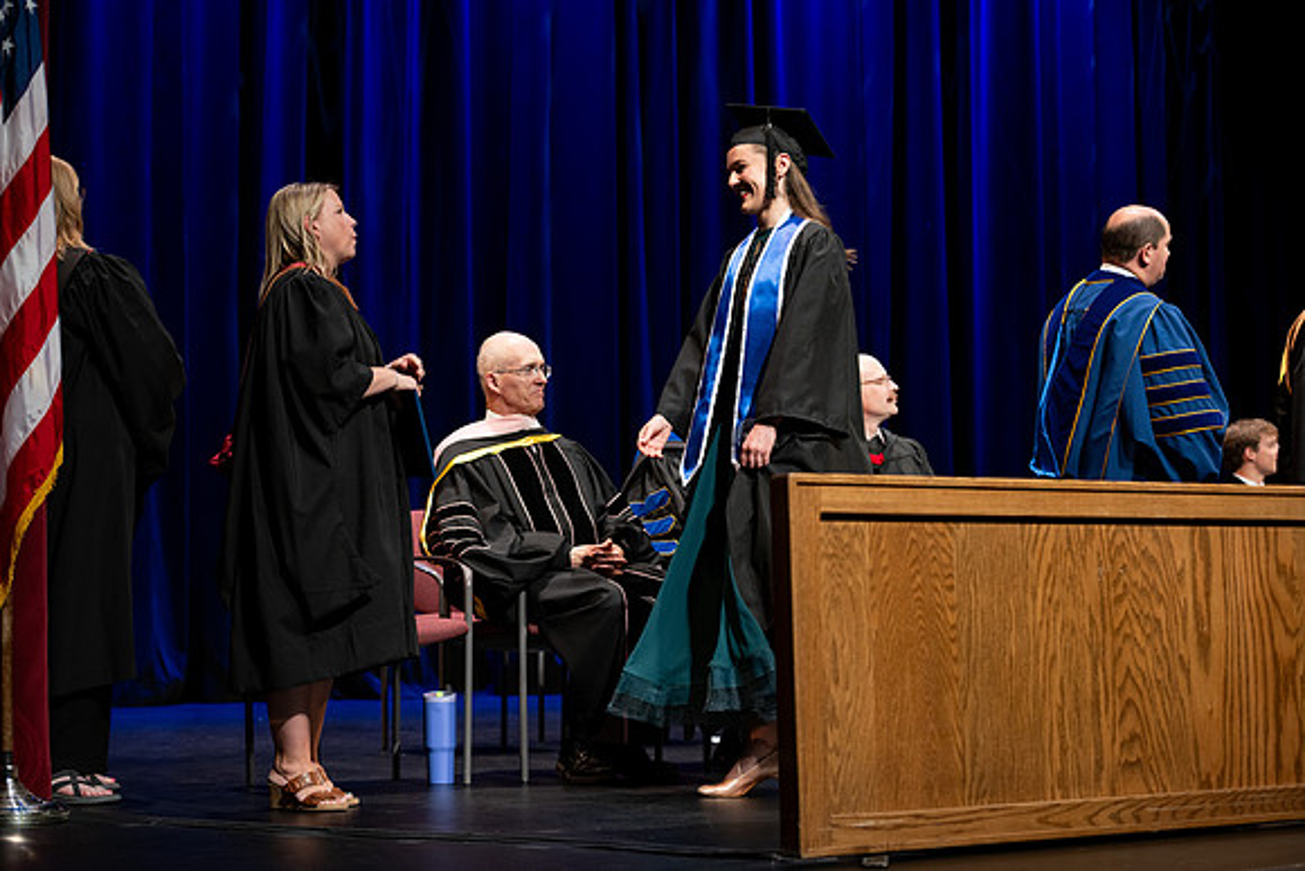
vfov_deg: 19.5
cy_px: 436
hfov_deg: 28.8
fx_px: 2538
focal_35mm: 70
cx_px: 652
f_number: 2.8
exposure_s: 1/250
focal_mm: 70
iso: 500
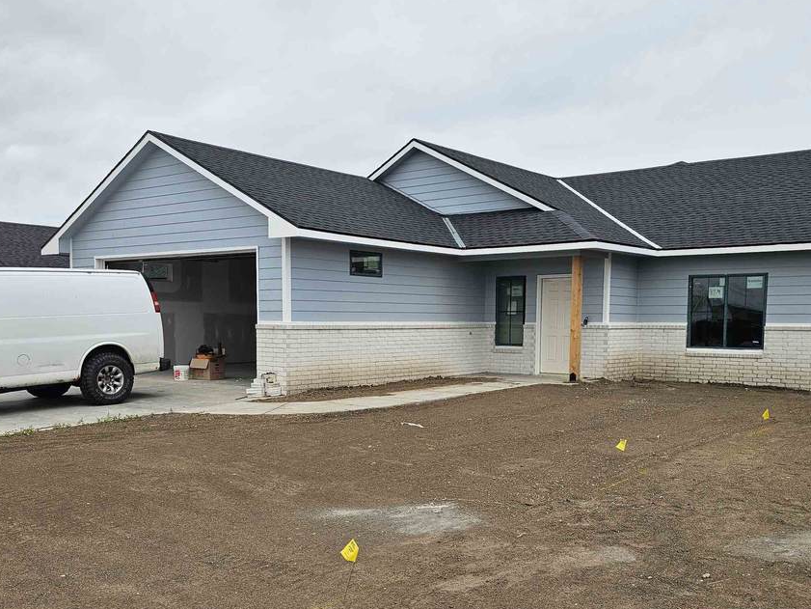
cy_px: 375
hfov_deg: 52.6
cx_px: 404
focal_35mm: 35
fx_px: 820
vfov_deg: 40.5
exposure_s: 1/1111
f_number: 1.7
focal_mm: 6.3
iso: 10
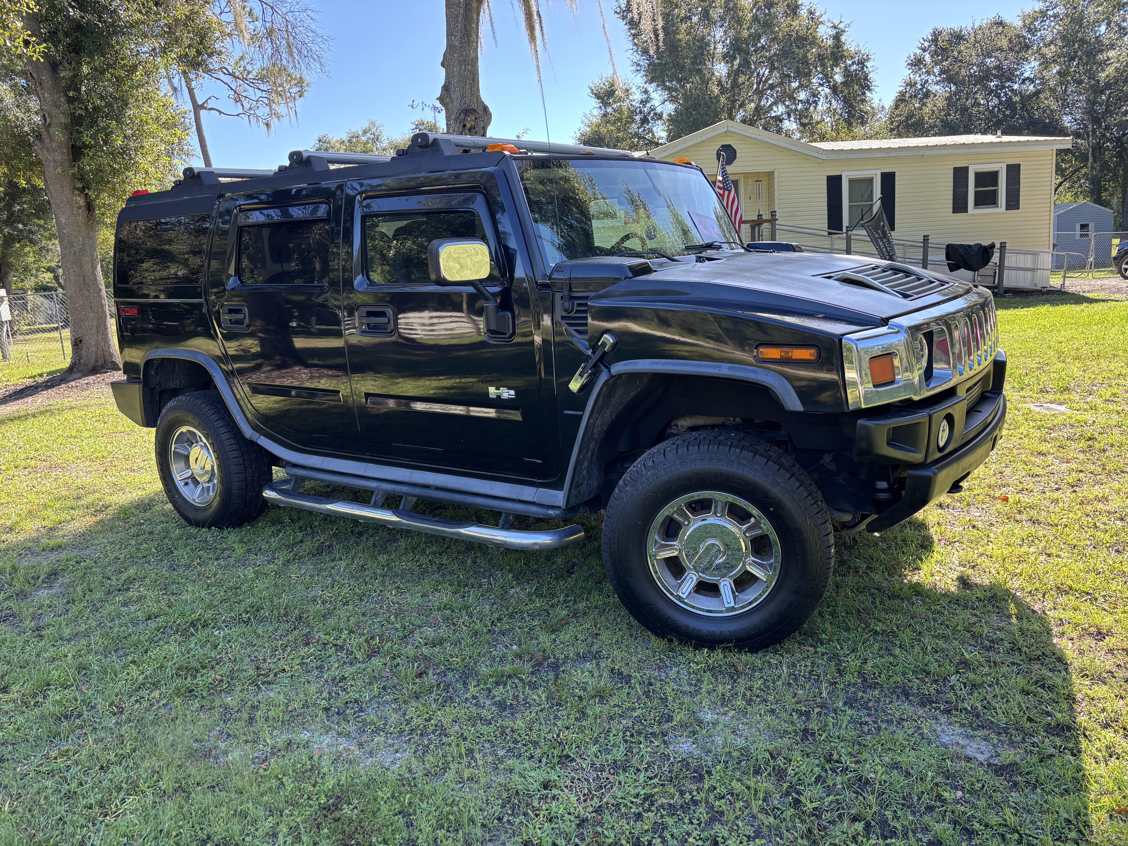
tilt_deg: -6.1
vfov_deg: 53.1
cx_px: 564
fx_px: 847
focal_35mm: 26
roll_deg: +2.2
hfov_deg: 67.3
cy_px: 423
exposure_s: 1/354
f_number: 1.6
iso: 50
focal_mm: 5.96
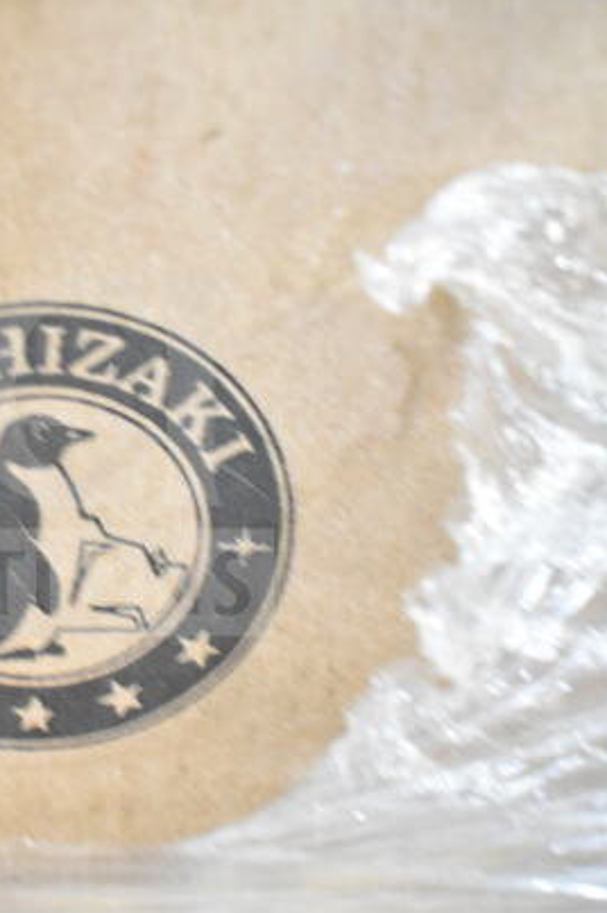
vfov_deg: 39.6
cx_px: 18
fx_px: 1267
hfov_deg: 25.8
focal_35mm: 50
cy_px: 456
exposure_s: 1/40
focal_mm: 22
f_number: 3.8
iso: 2200
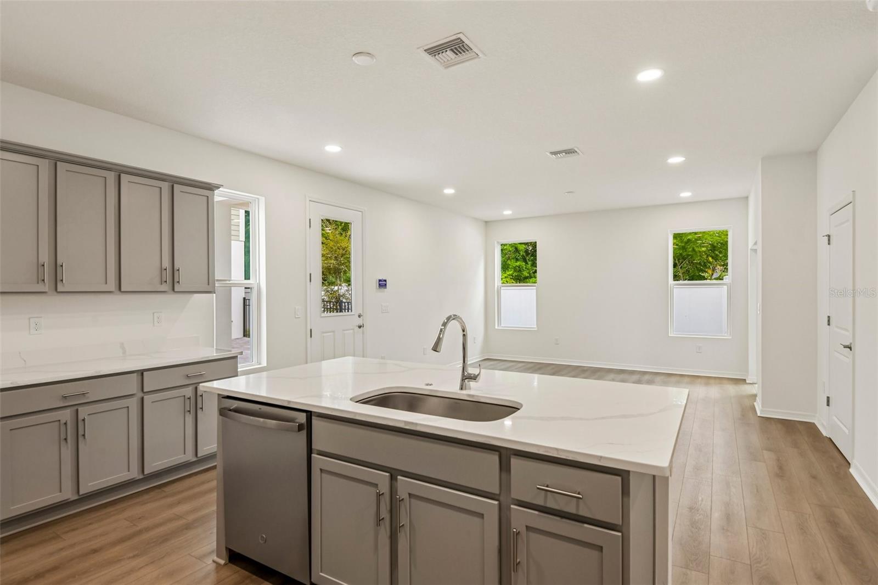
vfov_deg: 67.4
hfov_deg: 90.0
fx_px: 439
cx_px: 439
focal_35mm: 18
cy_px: 292
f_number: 8
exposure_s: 1/40
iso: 400
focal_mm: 18
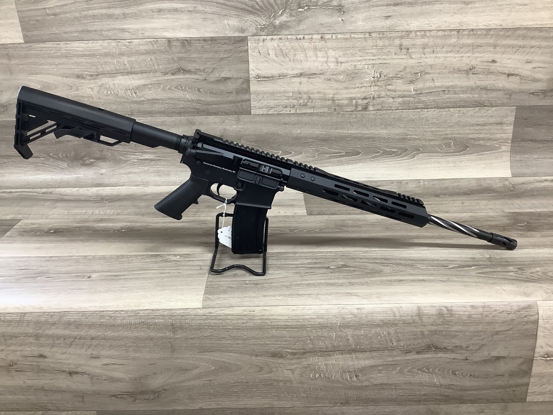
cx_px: 276
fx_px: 495
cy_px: 208
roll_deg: +0.1
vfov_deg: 45.4
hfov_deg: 58.4
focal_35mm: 31
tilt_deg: -22.1
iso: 125
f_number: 2.4
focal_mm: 3.3
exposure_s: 1/60
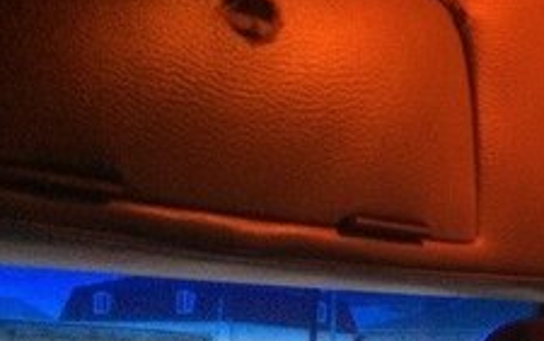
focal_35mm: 90
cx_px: 774
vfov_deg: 13.9
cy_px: 473
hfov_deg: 20.3
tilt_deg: -4.4
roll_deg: -0.5
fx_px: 1335
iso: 320
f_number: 2.2
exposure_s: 1/33
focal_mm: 4.15
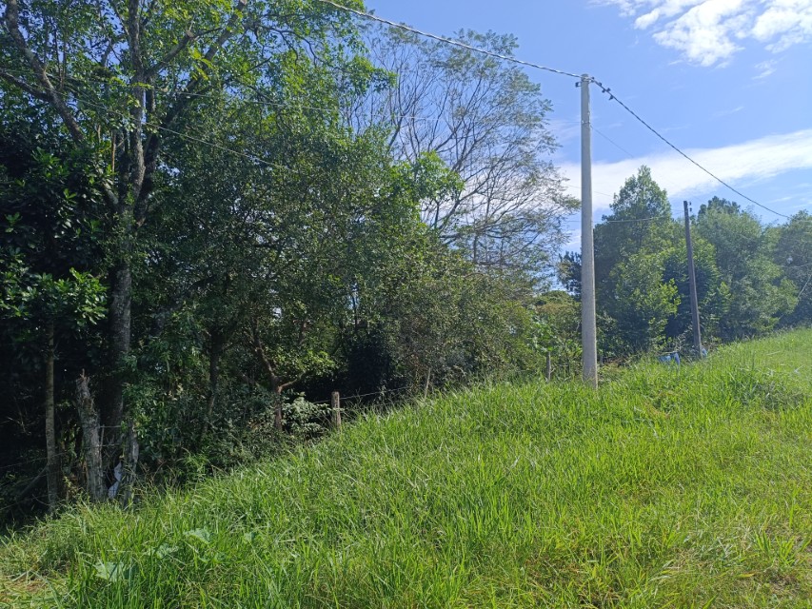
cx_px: 406
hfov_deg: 67.3
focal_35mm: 26
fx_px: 610
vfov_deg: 53.1
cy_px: 304
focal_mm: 4.94
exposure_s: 1/1497
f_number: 1.5
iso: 61
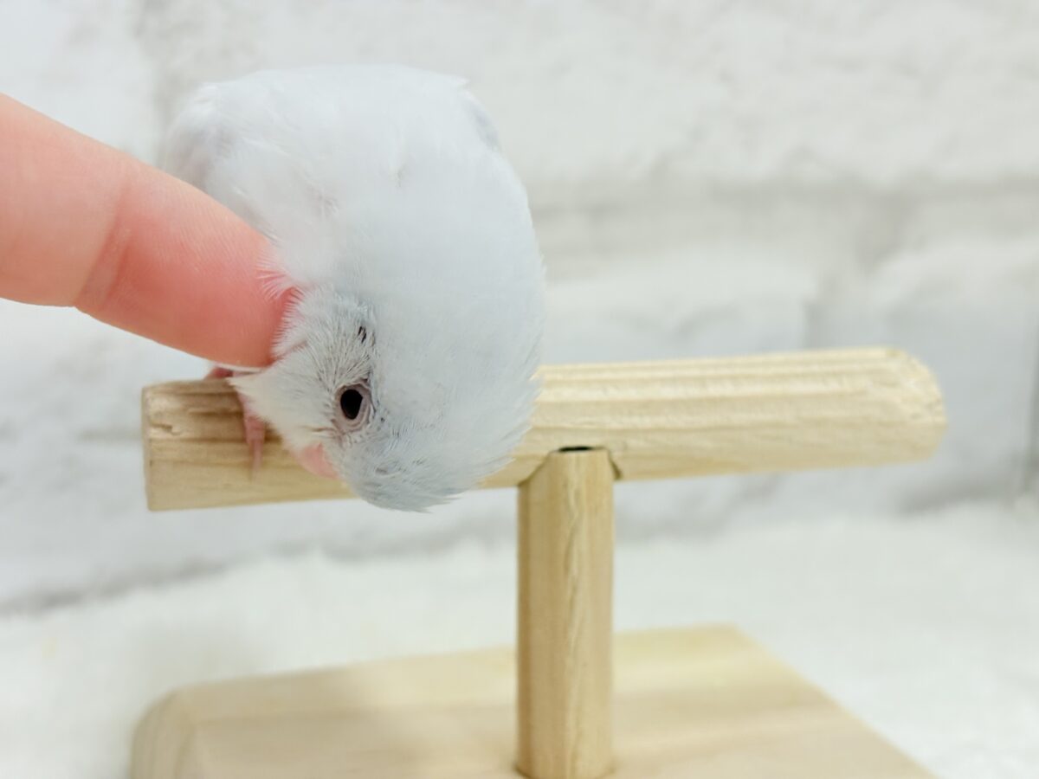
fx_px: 1561
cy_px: 390
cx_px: 520
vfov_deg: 28.0
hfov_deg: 36.8
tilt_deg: -11.0
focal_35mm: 52
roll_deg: -1.5
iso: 64
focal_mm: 5.96
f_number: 1.6
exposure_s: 1/100
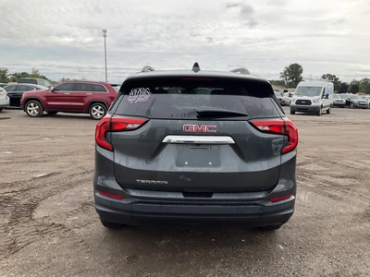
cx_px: 185
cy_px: 138
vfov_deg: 48.2
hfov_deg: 61.7
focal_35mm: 29
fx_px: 310
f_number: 1.8
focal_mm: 3
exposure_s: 1/1490
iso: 25
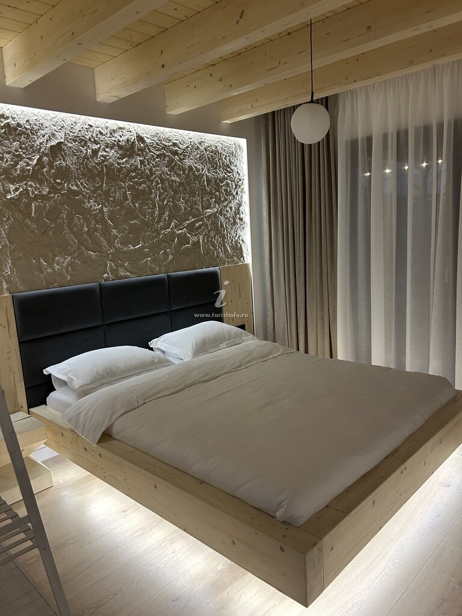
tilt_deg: -9.5
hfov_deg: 53.1
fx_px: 463
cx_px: 231
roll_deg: +2.4
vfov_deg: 67.3
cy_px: 308
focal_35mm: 26
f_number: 1.5
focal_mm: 5.7
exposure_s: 1/50
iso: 200
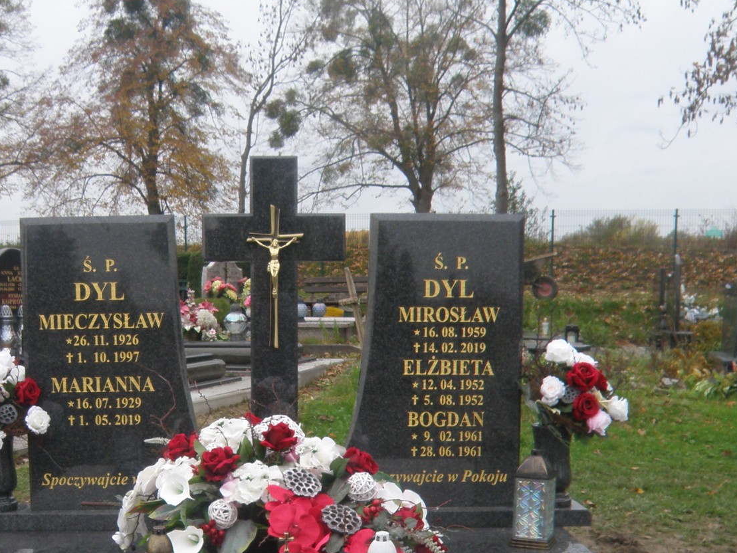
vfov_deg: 29.2
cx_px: 262
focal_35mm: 48
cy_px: 485
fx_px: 1022
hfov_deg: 39.3
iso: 64
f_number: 5.6
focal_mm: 4.6
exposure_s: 1/80
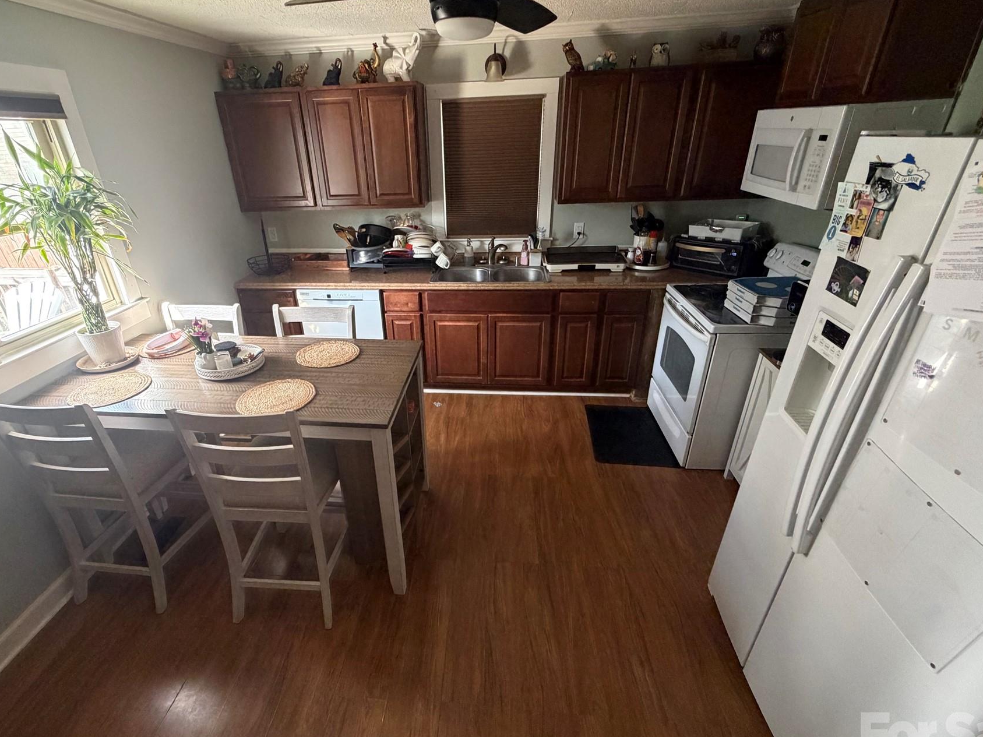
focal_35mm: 17
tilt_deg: -27.6
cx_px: 450
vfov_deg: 74.7
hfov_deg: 90.8
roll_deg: +2.6
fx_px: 483
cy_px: 379
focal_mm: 2.22
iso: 400
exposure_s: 1/60
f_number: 2.2
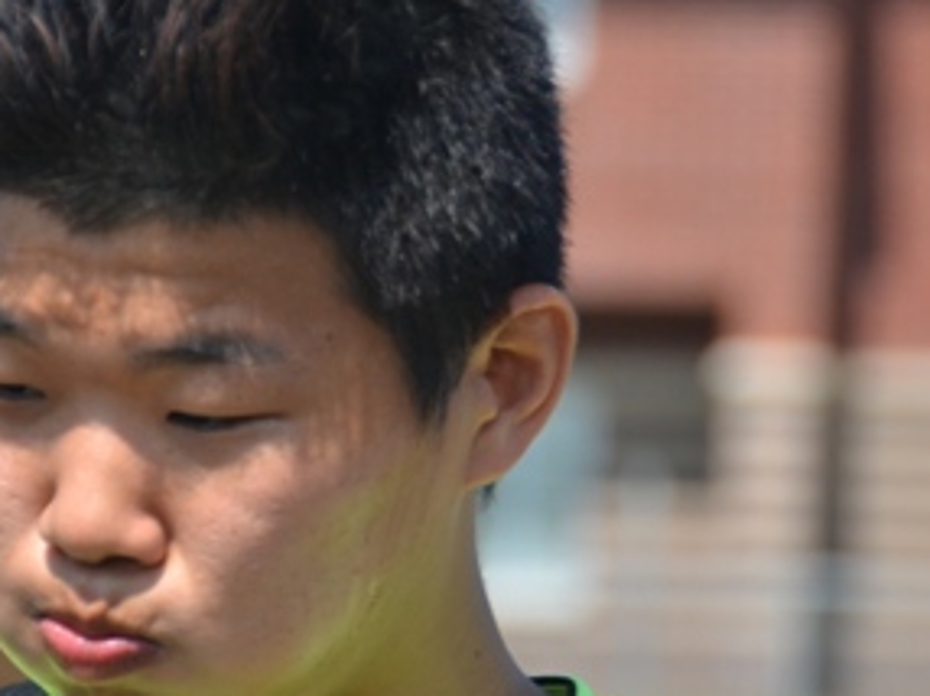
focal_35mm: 435
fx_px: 11679
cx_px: 257
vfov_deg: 3.4
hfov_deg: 4.6
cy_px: 647
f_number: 6.3
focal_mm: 135
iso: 400
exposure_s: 1/1600
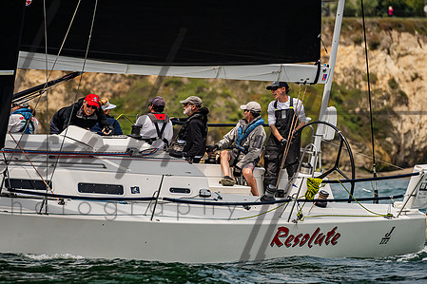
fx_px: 6130
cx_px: 196
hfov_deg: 4.0
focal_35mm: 517
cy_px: 135
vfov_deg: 2.7
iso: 500
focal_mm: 400
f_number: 8
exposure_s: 1/2500
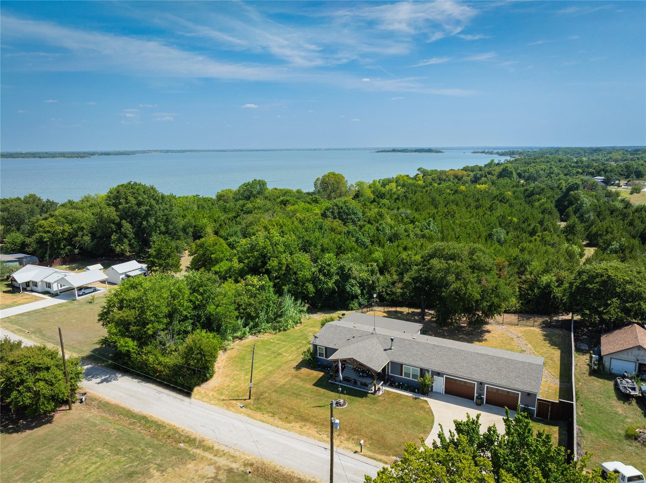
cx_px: 323
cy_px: 242
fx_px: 448
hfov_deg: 71.6
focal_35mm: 24
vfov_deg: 56.8
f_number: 7.1
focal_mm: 12.29
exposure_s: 1/400
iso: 100
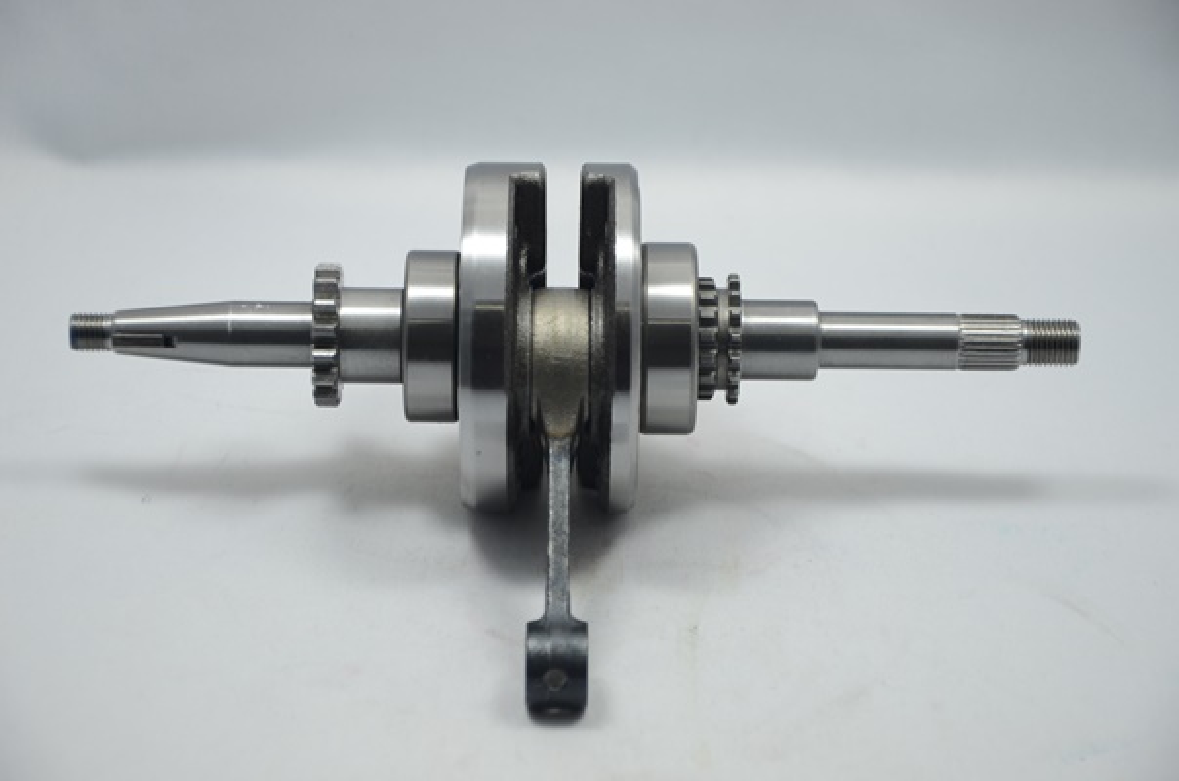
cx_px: 590
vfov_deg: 13.0
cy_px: 390
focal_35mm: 105
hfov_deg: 19.5
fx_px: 3431
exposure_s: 1/60
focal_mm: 70
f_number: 6.3
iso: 160
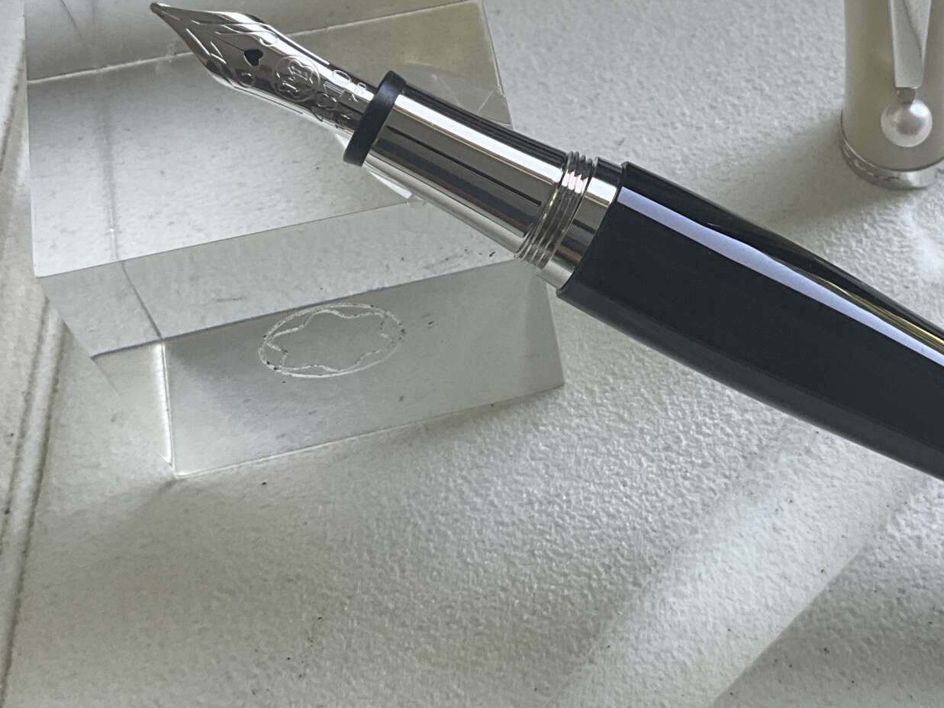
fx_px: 1636
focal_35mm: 60
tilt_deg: -57.4
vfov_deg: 24.2
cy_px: 175
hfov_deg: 31.3
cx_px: 757
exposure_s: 1/122
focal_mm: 3
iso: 40
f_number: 1.8
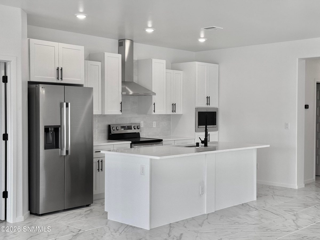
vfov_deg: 30.3
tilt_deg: -1.4
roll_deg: -0.3
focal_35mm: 48
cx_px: 160
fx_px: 444
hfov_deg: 39.7
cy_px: 120
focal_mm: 6.76
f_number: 1.78
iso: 50
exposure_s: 1/222
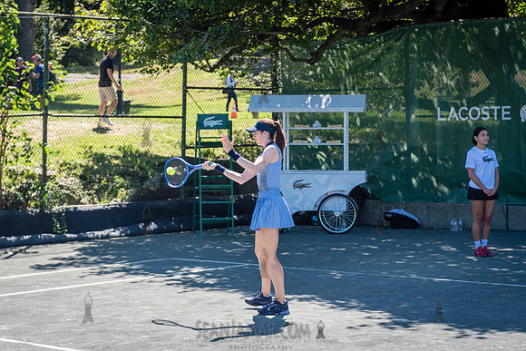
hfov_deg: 23.5
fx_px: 1266
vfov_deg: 15.8
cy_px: 187
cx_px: 268
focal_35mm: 87
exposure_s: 1/800
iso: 200
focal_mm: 66
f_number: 3.5
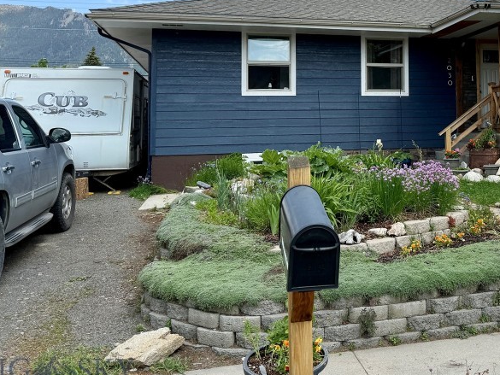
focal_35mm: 42
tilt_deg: +4.1
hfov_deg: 42.6
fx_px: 607
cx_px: 407
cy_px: 79
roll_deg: +1.5
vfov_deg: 33.4
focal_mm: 6.76
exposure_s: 1/2703
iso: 80
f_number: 1.78
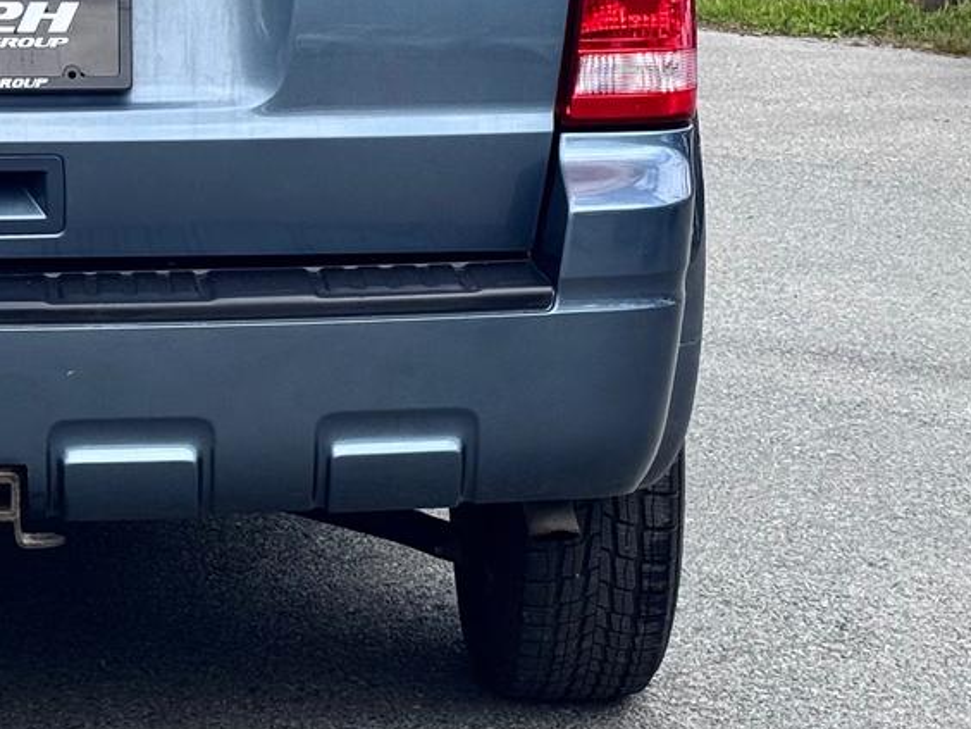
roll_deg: +0.2
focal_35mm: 109
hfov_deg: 17.5
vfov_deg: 13.5
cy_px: 78
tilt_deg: -4.6
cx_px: -69
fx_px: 3058
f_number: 1.78
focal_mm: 6.76
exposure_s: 1/2045
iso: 64
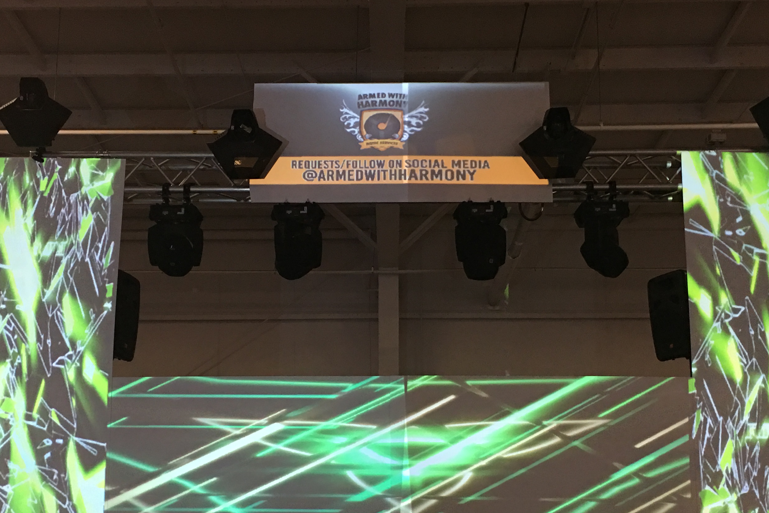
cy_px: 369
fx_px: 1047
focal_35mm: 49
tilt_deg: +9.5
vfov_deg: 27.2
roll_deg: -1.3
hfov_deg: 40.3
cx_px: 368
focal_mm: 4.15
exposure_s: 1/15
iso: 80
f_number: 2.2
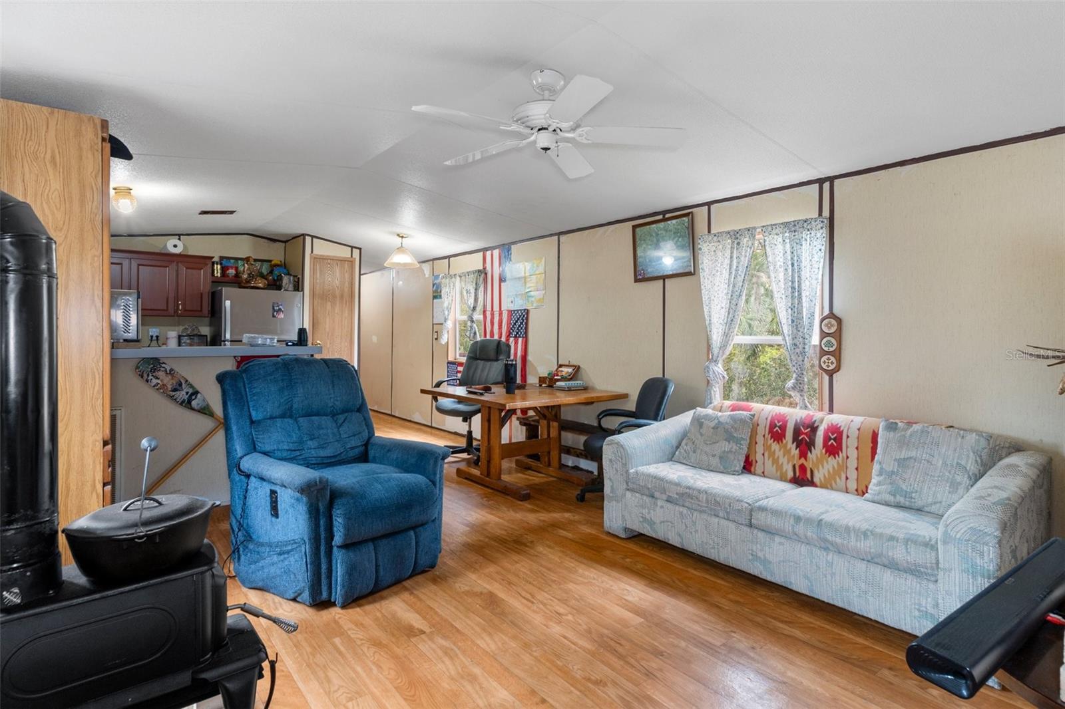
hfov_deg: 90.0
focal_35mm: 18
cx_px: 532
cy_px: 354
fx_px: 532
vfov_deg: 67.4
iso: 320
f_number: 8
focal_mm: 12
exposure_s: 2.5
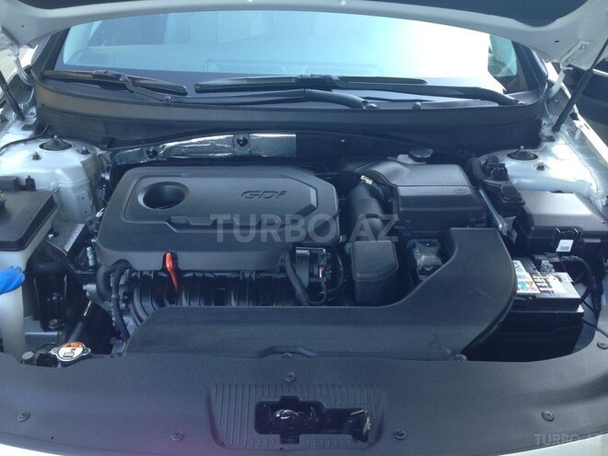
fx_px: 580
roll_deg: -2.3
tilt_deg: -30.2
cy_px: 228
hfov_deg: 55.4
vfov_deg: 42.9
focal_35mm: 33
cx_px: 304
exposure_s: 1/40
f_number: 2.4
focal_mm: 4.12
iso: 50
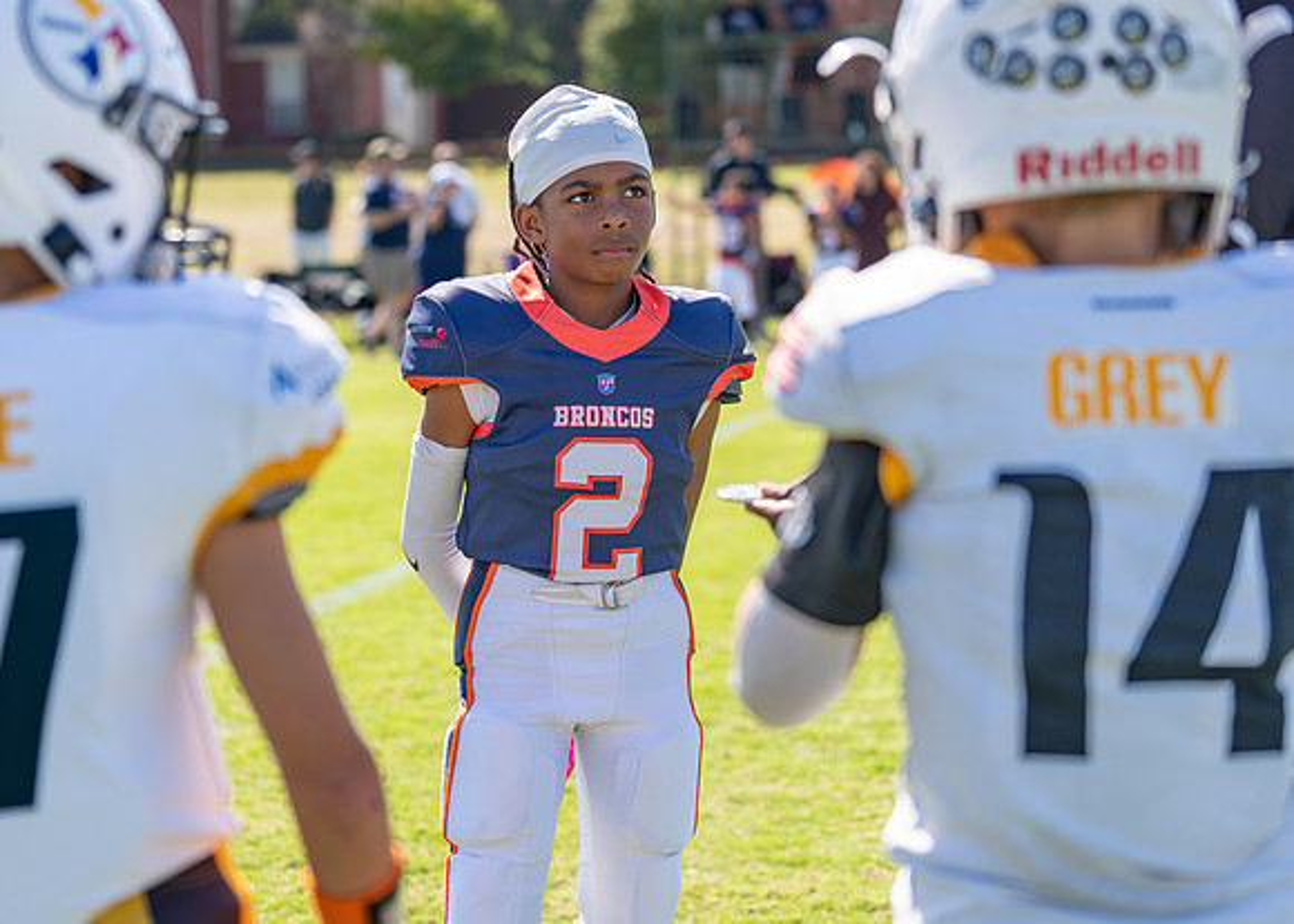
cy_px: 396
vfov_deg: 15.6
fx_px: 3369
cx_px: 635
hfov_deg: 21.7
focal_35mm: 92
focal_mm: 70
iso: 100
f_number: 2.8
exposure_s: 1/1000
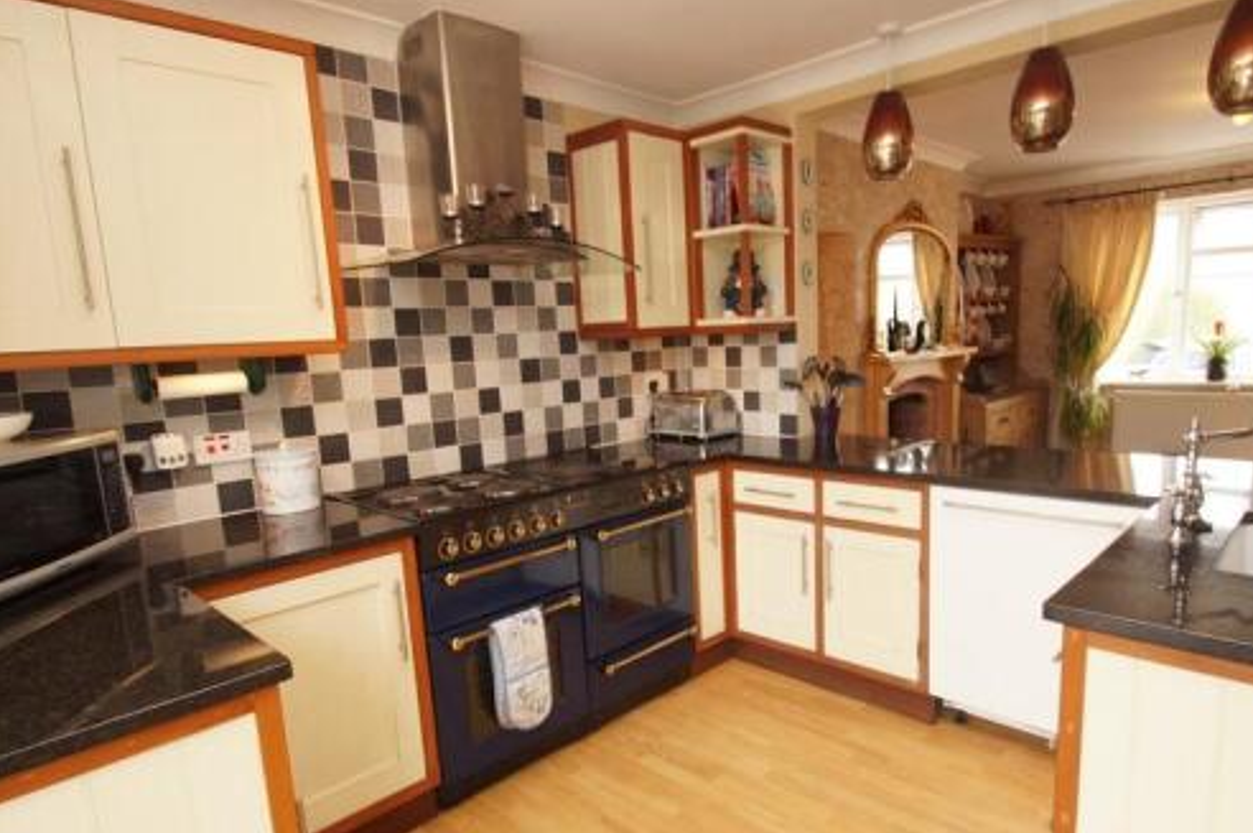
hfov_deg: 83.9
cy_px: 453
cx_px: 662
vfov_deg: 61.7
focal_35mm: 20
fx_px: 695
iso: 200
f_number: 8
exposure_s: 1/5
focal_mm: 10
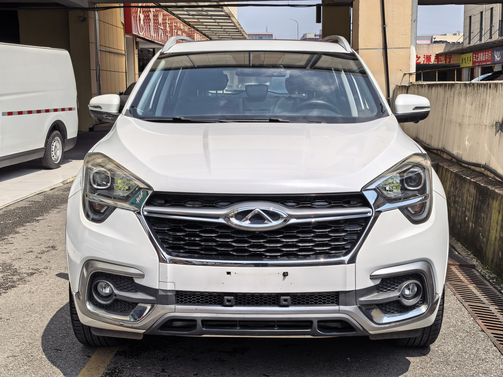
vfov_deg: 30.3
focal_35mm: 48
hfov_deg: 39.7
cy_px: 188
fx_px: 697
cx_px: 252
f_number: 2
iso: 50
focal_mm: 6.98
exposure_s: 1/9901
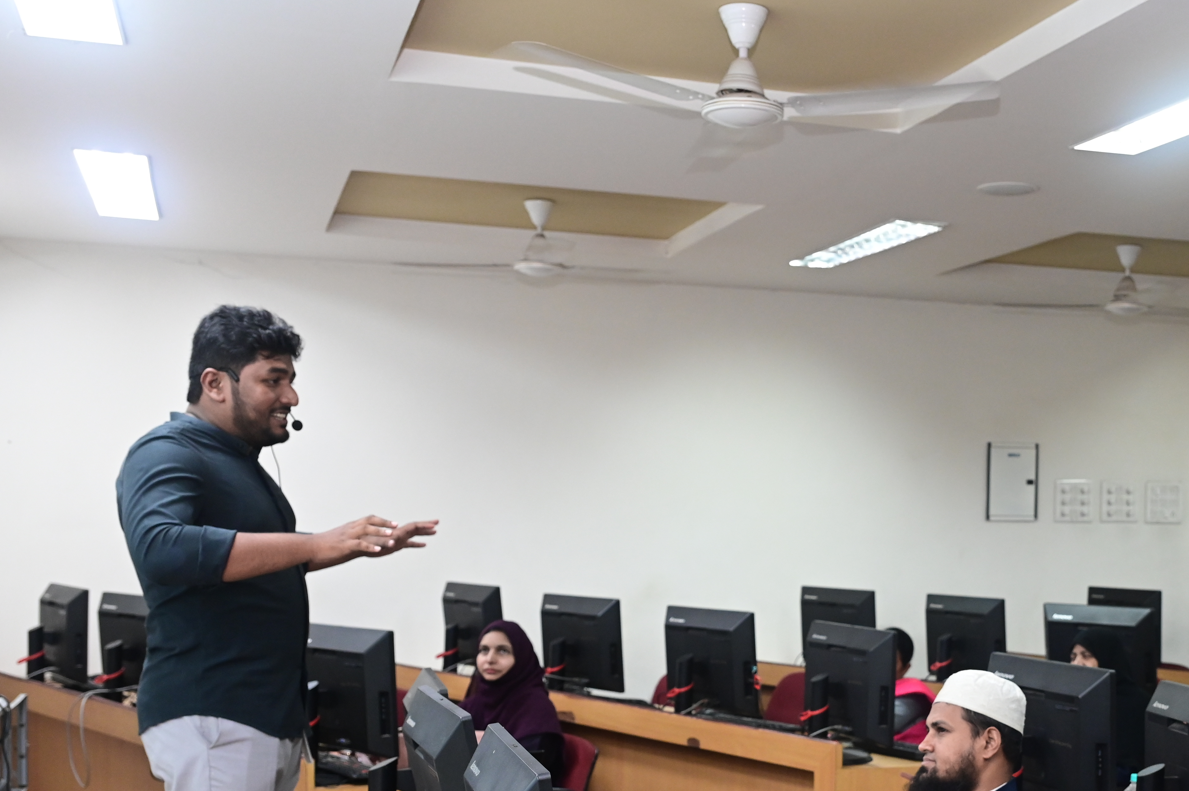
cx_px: 877
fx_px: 1650
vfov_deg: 26.5
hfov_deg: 38.7
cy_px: 620
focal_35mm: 50
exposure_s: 1/125
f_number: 4
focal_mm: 31
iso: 2500
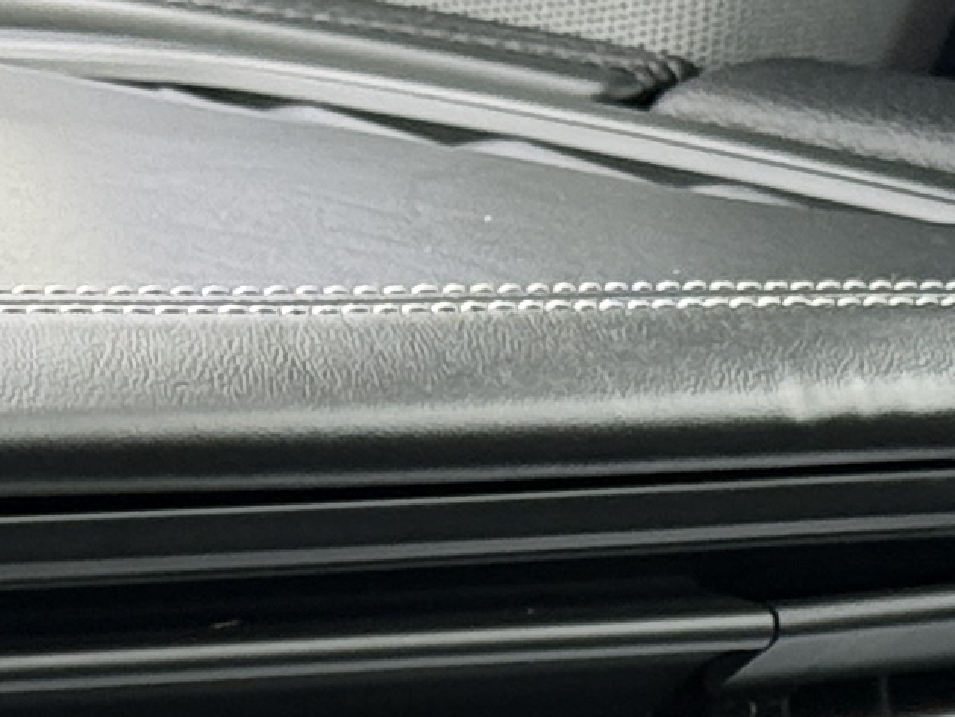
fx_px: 8473
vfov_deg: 4.7
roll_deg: +0.2
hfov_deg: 6.4
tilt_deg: -12.5
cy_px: 1602
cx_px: 887
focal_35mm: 307
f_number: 1.78
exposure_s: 1/50
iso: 250
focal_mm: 6.76
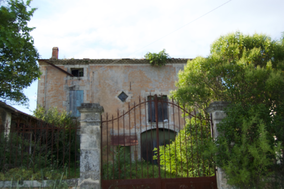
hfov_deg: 62.0
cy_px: 94
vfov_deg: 43.5
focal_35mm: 30
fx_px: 236
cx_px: 142
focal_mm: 20
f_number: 5.6
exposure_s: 1/500
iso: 320
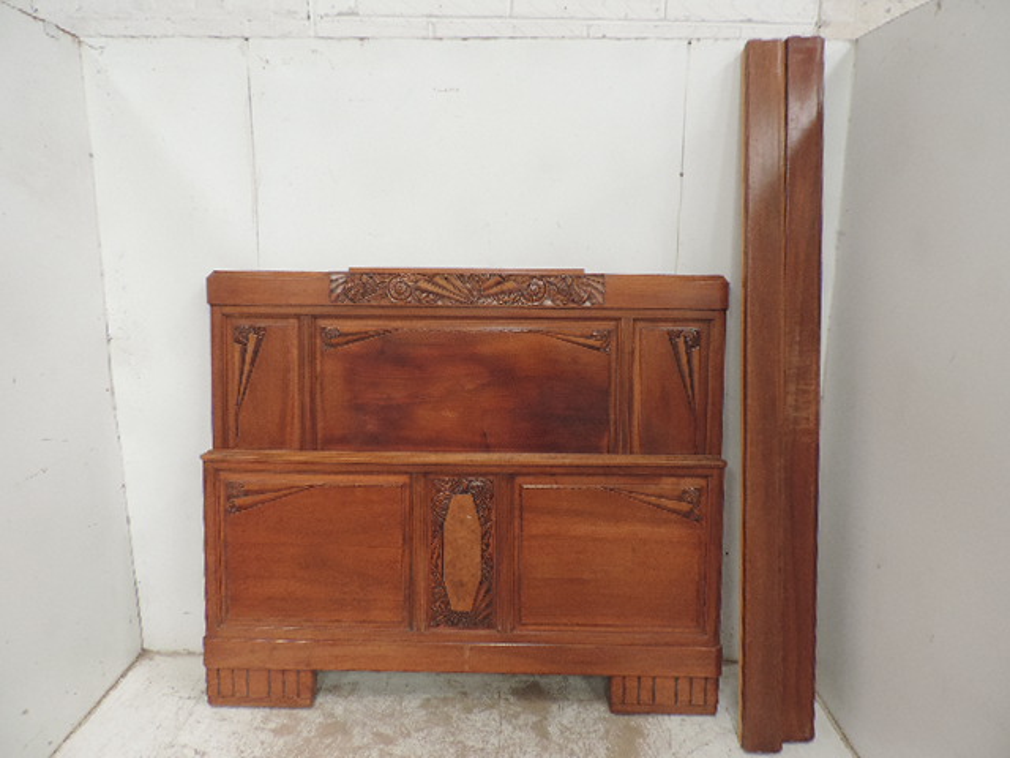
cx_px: 505
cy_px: 379
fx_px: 700
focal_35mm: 24
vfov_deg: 56.8
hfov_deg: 71.6
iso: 360
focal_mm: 4.3
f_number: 3
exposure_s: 1/30
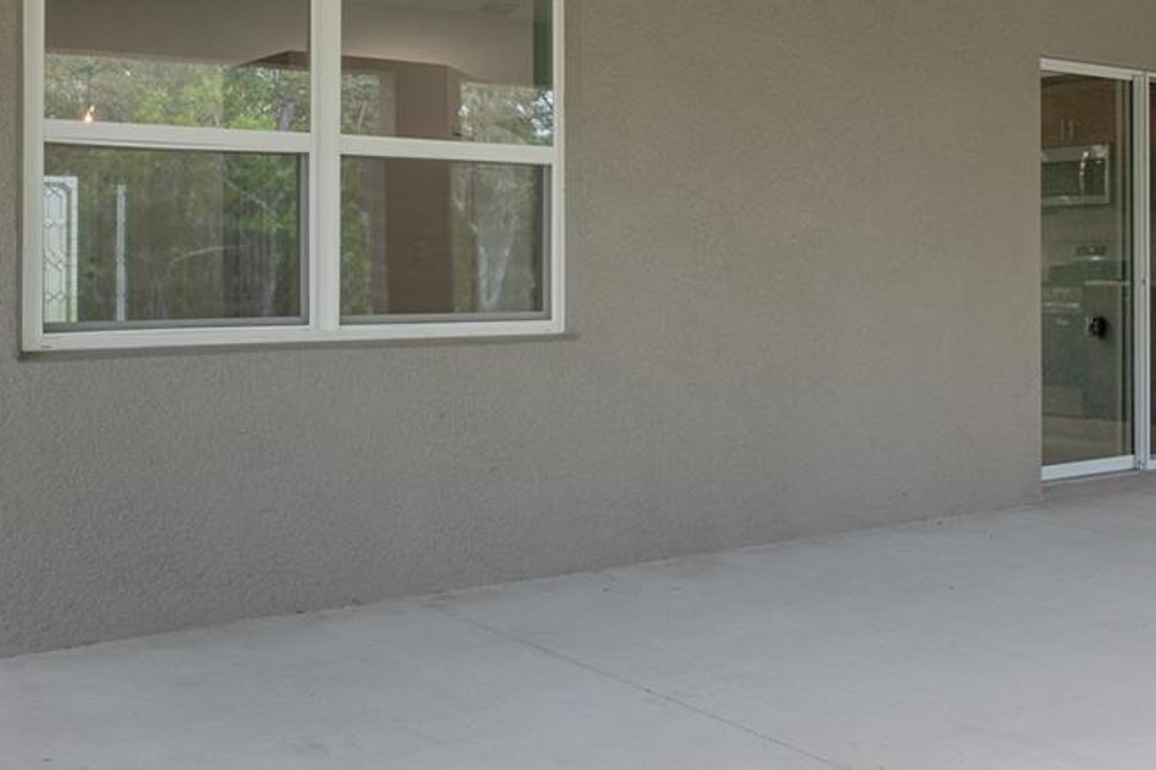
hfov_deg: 41.4
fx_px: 1515
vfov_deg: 28.3
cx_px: 729
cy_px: 254
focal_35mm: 47
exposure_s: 1/20
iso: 320
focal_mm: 13
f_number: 8
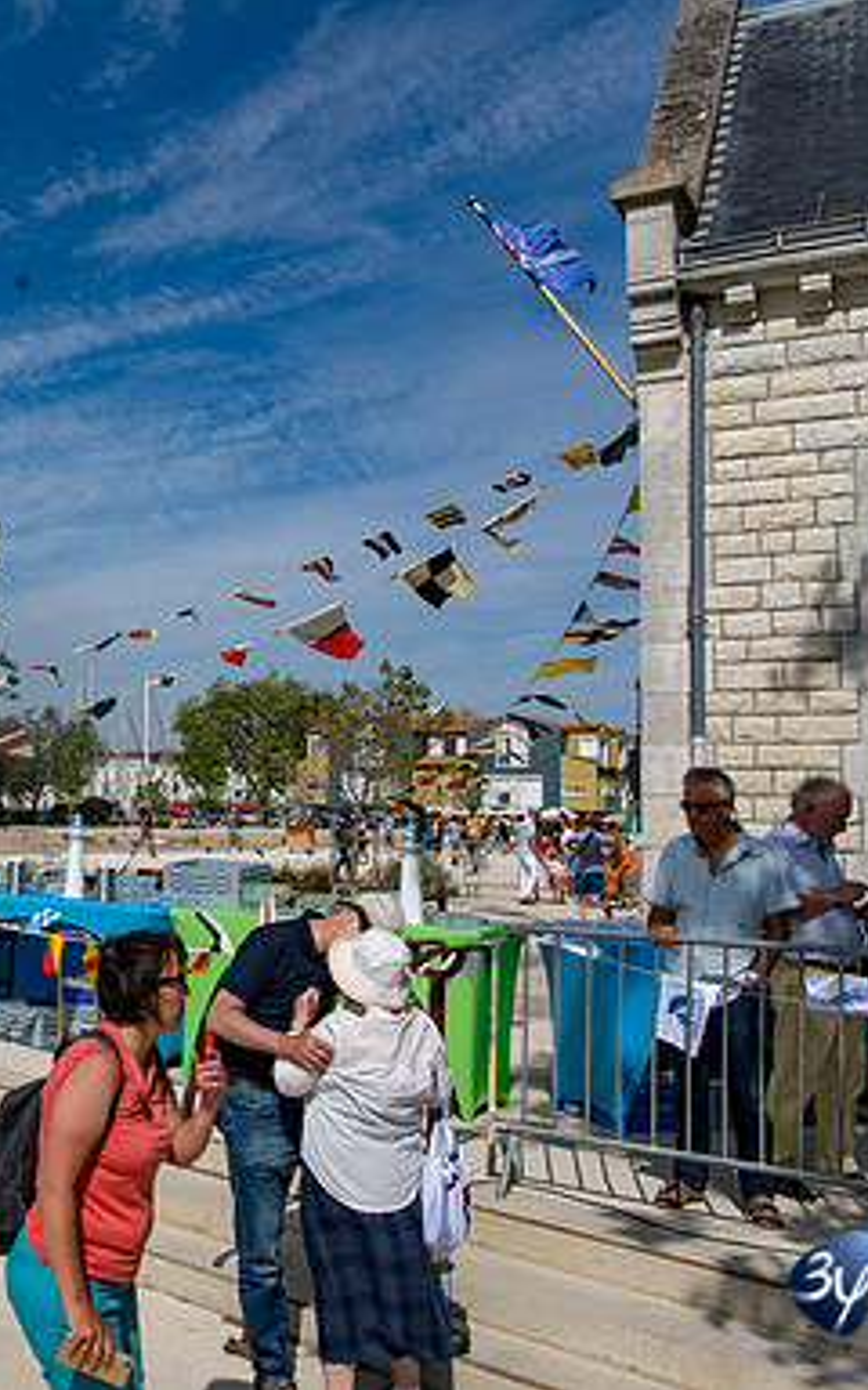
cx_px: 51
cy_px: 693
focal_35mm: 37
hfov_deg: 32.3
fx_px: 1400
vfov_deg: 52.7
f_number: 11
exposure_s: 1/400
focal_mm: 24
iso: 64
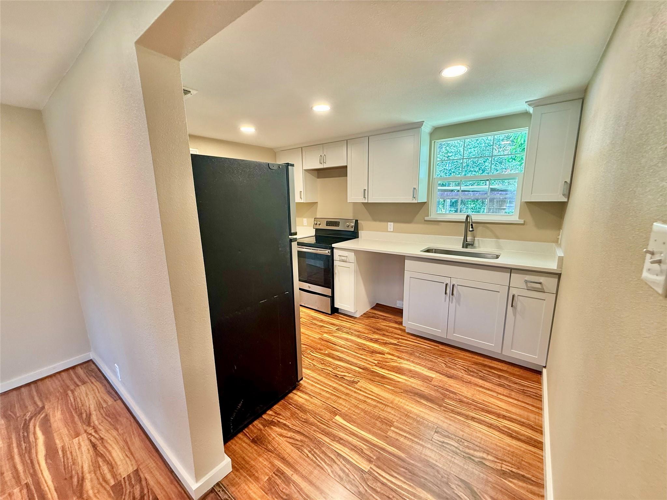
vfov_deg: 85.7
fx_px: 270
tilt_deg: -9.6
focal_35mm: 14
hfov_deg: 102.1
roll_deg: +1.8
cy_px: 250
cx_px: 334
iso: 200
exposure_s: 1/60
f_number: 2.2
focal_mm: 2.22
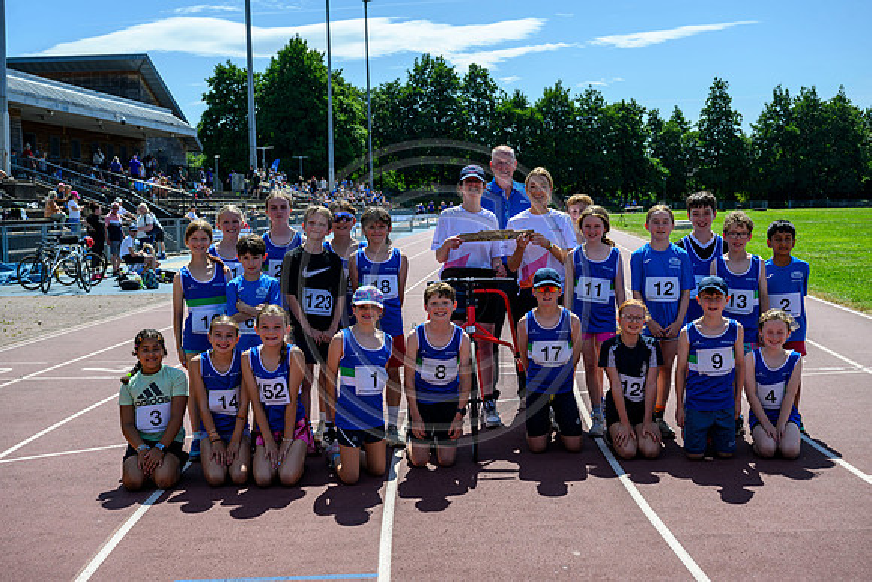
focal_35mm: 44
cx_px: 436
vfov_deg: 30.5
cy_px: 291
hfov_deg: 44.5
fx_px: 1066
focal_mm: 44
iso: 200
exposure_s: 1/1000
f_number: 5.6
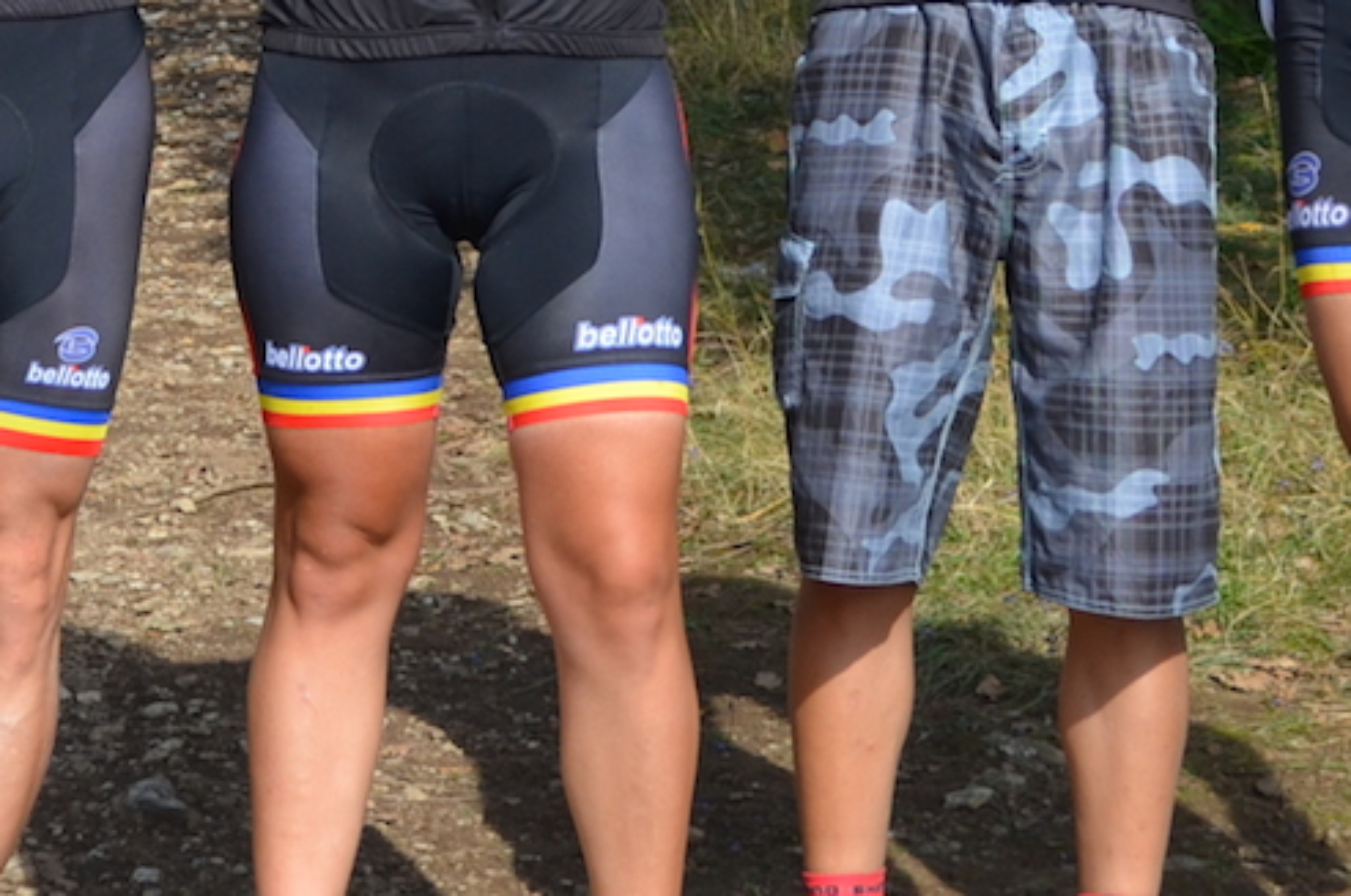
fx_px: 6506
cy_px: -469
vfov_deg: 7.7
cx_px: 226
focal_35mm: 174
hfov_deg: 11.8
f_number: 6.3
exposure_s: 1/1600
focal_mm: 35
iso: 400
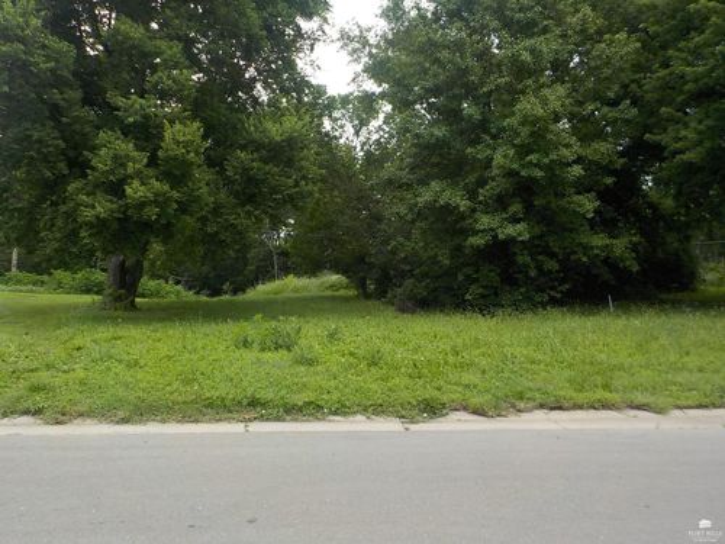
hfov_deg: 60.0
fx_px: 628
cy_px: 272
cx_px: 362
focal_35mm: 30
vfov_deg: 46.8
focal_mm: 4.1
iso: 125
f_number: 3.3
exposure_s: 1/400
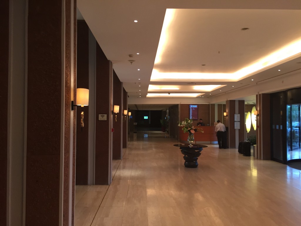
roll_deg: -0.1
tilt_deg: -1.1
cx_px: 150
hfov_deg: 61.7
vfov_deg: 48.2
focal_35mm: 29
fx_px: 252
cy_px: 113
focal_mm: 4.15
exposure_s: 1/30
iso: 80
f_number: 2.2
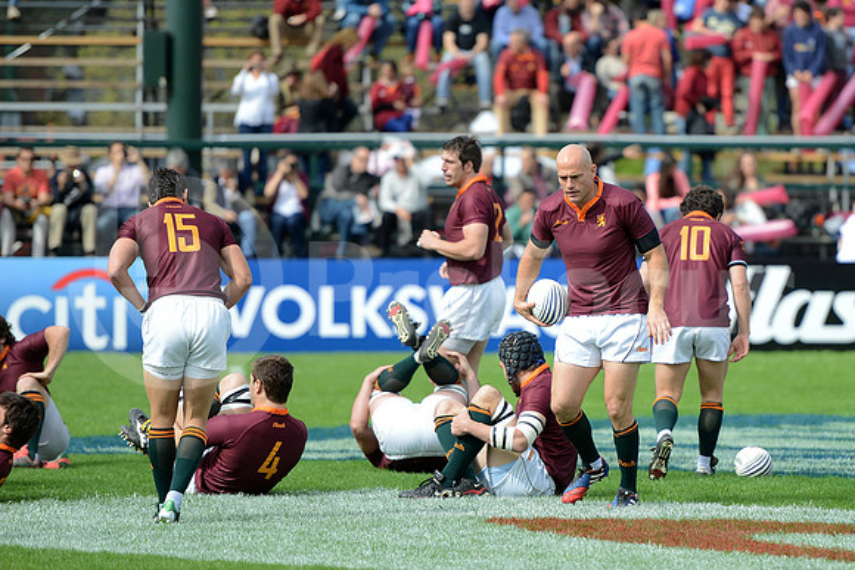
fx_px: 4632
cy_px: 285
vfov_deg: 7.0
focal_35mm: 195
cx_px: 428
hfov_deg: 10.5
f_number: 2.8
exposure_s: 1/1250
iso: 250
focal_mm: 195
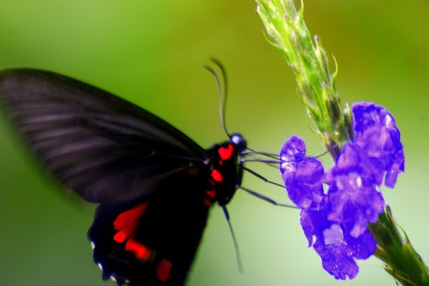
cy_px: 143
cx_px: 214
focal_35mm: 450
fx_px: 5362
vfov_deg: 3.1
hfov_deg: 4.6
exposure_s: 1/80
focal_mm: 300
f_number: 5.6
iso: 400
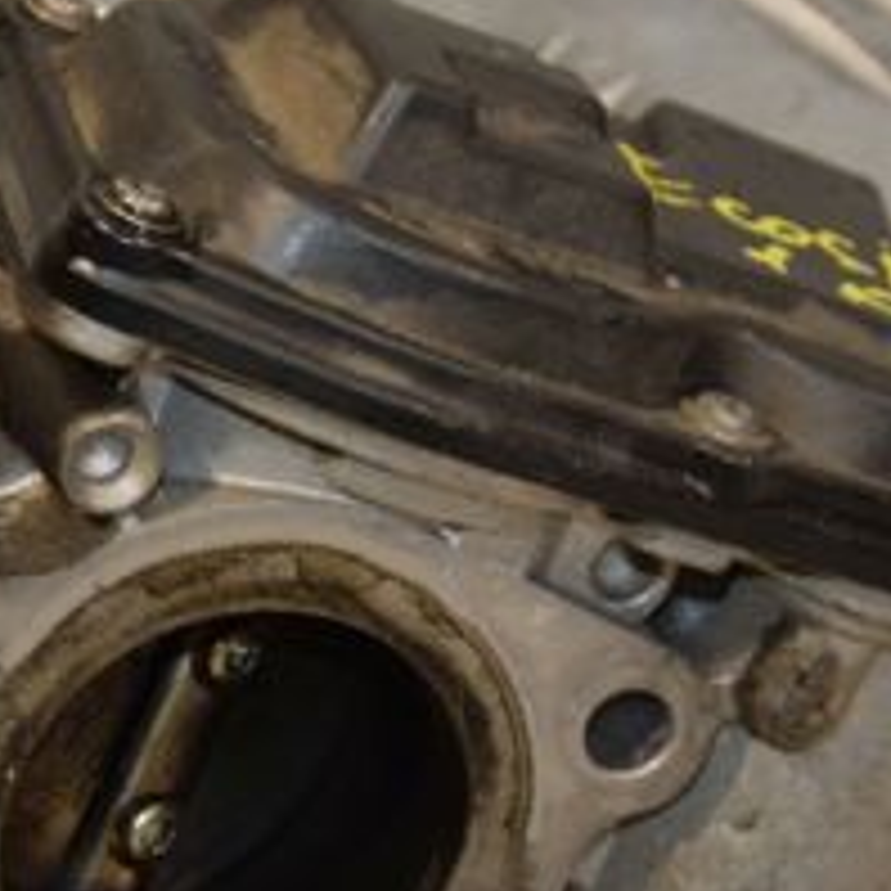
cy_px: 526
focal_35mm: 308
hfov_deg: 5.7
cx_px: 392
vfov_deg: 5.7
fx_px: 8980
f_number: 5.3
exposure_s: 1/200
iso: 800
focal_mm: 75
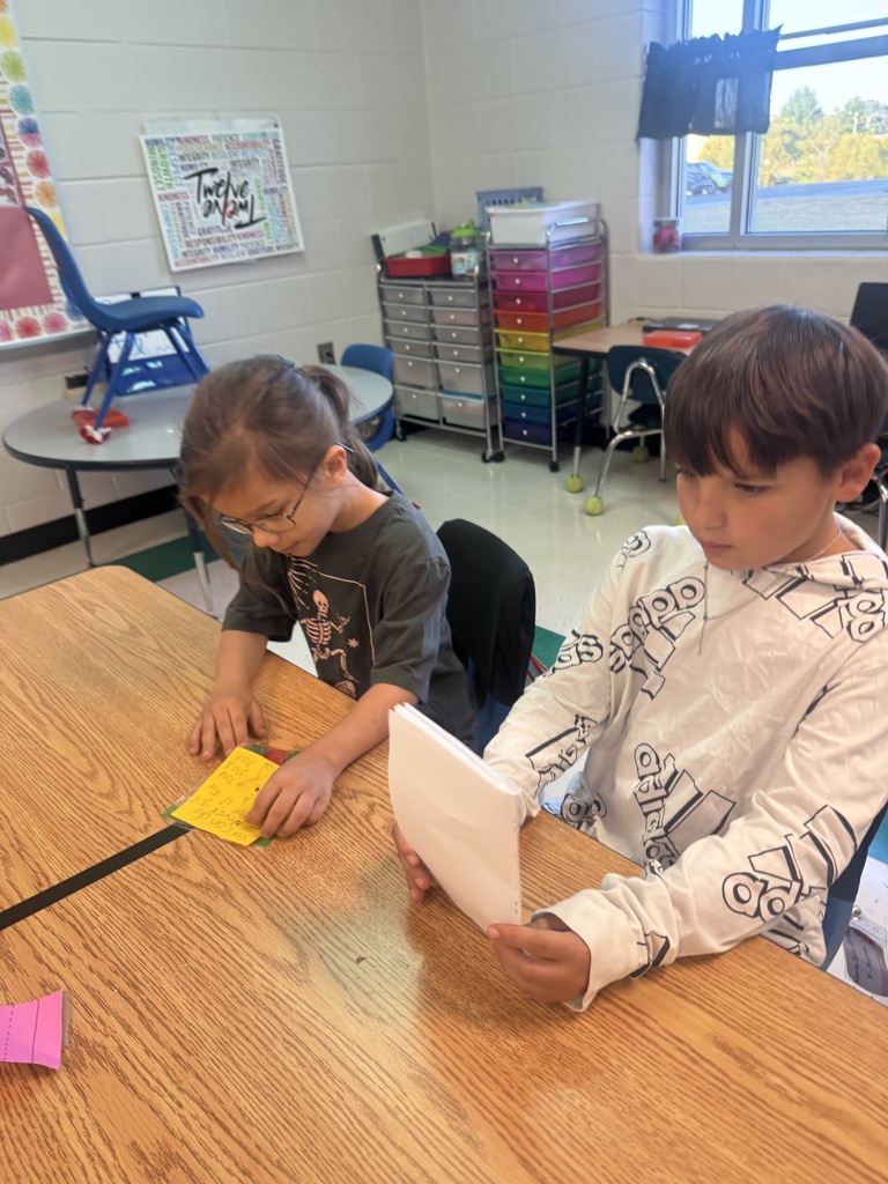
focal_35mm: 24
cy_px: 592
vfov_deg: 71.6
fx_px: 821
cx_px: 444
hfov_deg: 56.8
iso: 125
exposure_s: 1/60
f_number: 1.78
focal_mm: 6.76
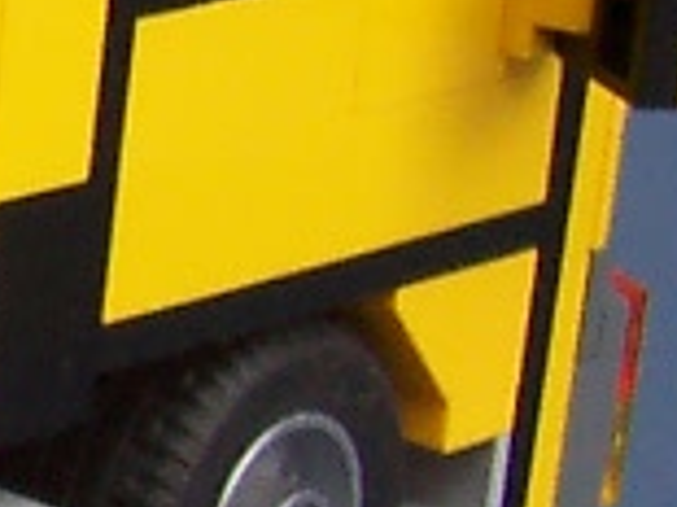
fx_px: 5609
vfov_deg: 5.2
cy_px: 201
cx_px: -1634
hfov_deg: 6.2
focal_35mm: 287
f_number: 2.8
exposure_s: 1/45
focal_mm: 5.6
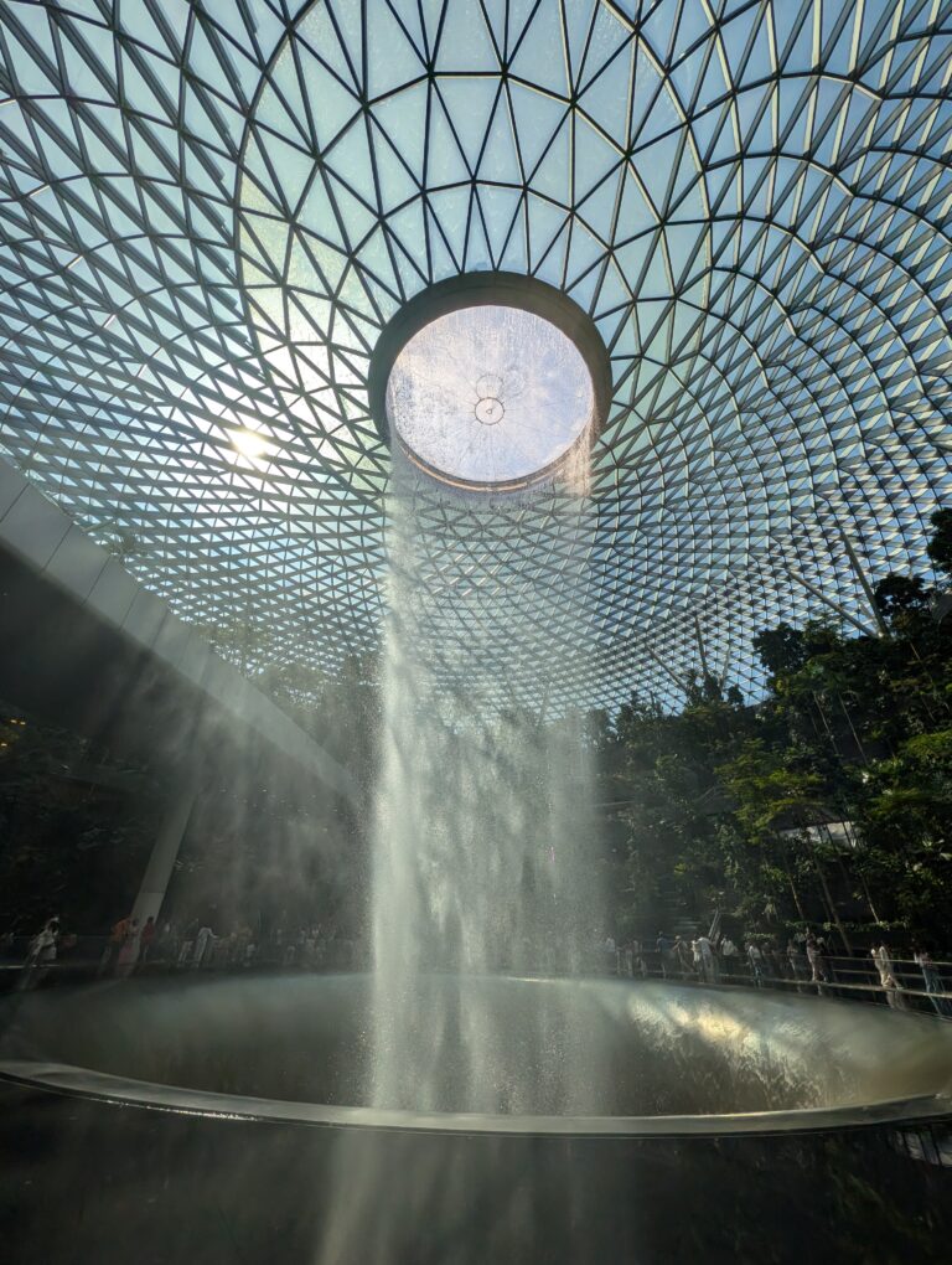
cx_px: 476
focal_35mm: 12
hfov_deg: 94.6
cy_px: 632
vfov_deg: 110.5
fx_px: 439
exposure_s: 1/4878
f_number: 1.7
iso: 48
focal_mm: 2.02
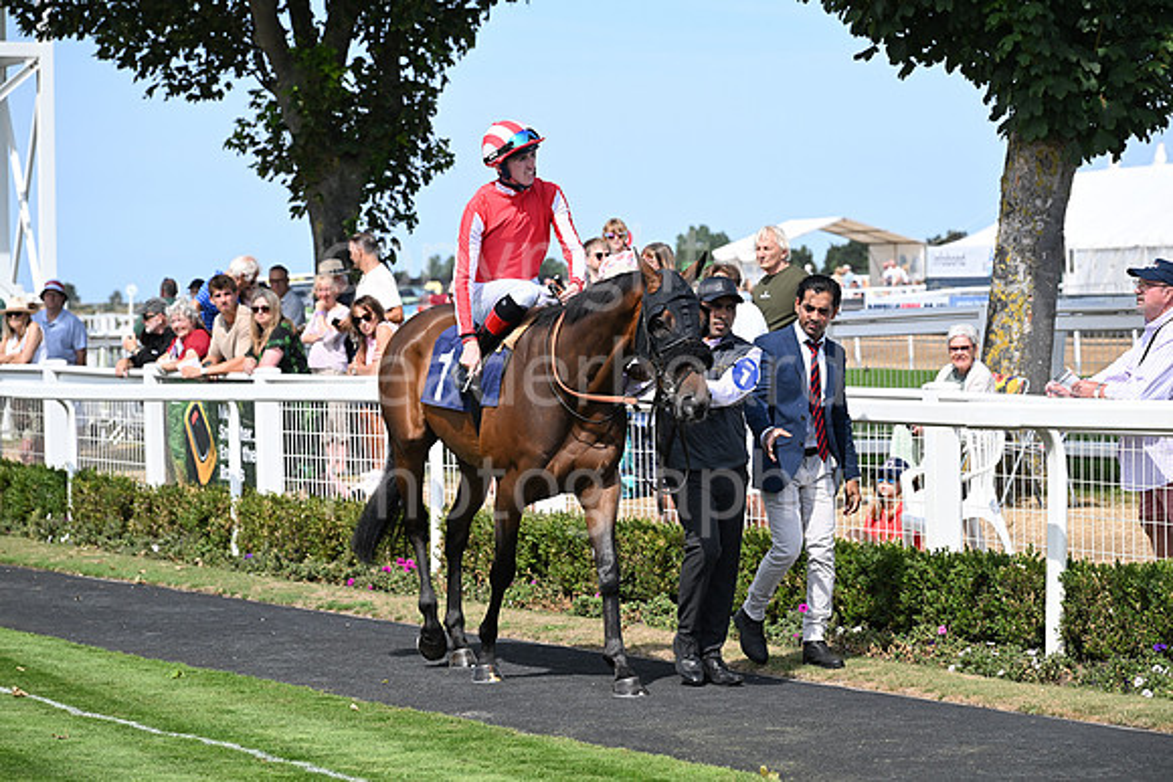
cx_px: 586
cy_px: 391
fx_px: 3585
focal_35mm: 110
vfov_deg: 12.5
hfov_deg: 18.6
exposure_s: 1/2000
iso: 500
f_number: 5.6
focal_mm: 110
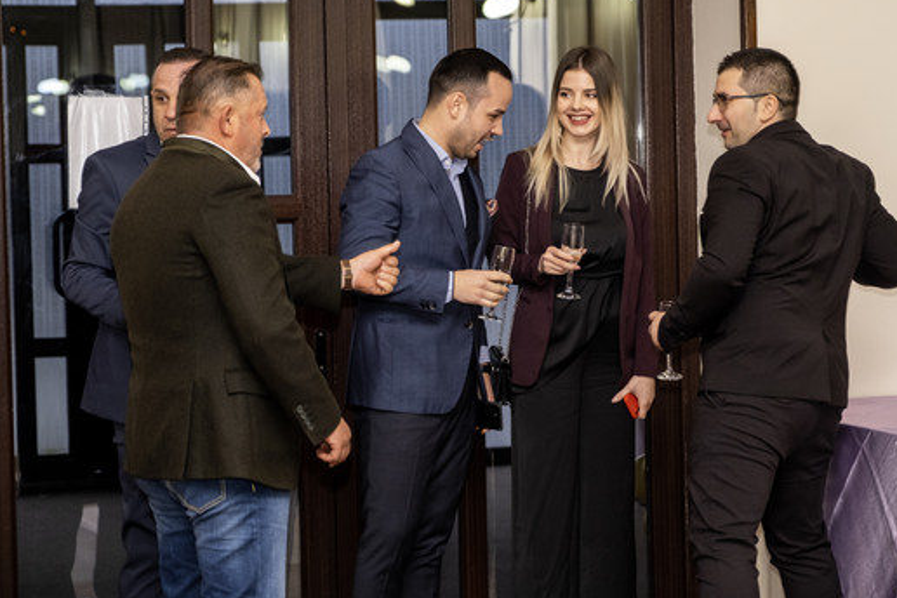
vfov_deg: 13.3
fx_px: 2566
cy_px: 236
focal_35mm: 103
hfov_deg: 19.8
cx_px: 473
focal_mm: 55
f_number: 2.8
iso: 1250
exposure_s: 1/125
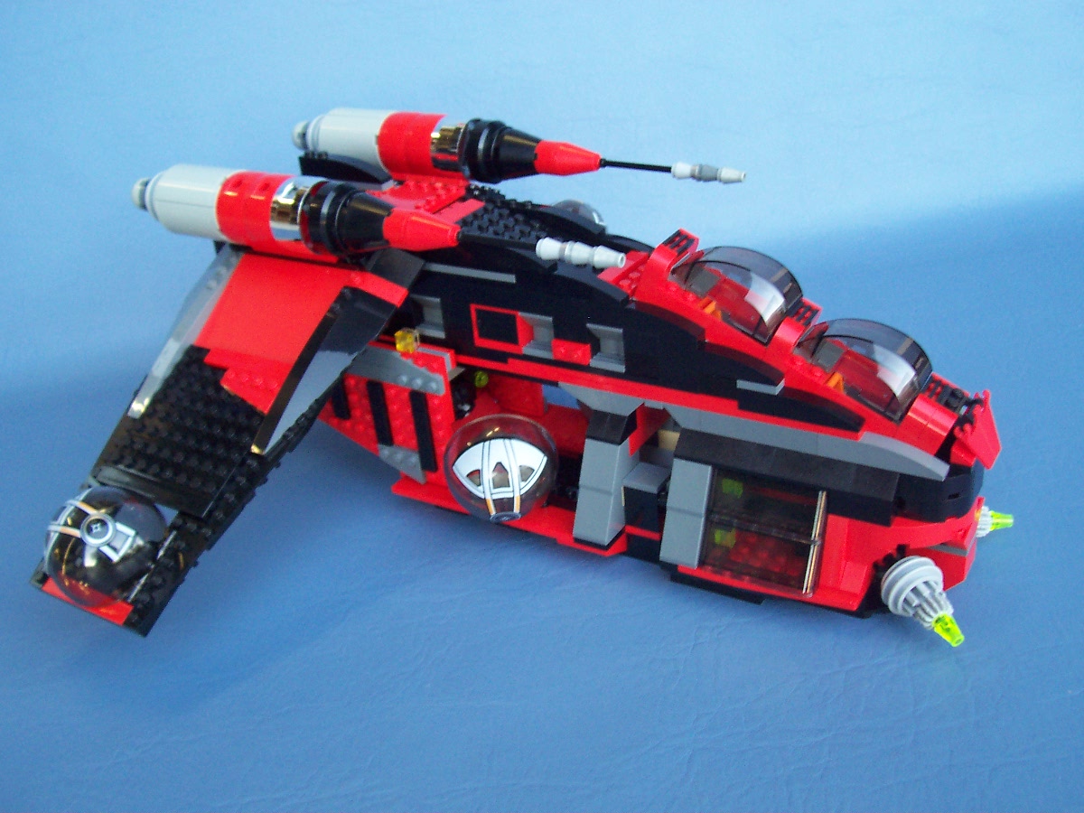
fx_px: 1159
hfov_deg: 50.1
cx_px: 542
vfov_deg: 38.7
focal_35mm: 37
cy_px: 406
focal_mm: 5.6
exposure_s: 1/20
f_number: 2.8
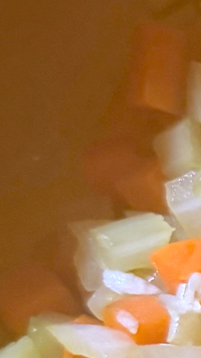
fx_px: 1203
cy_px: 384
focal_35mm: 127
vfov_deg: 16.4
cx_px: 583
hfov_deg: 8.2
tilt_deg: -75.0
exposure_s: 1/60
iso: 500
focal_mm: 6.76
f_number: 1.78
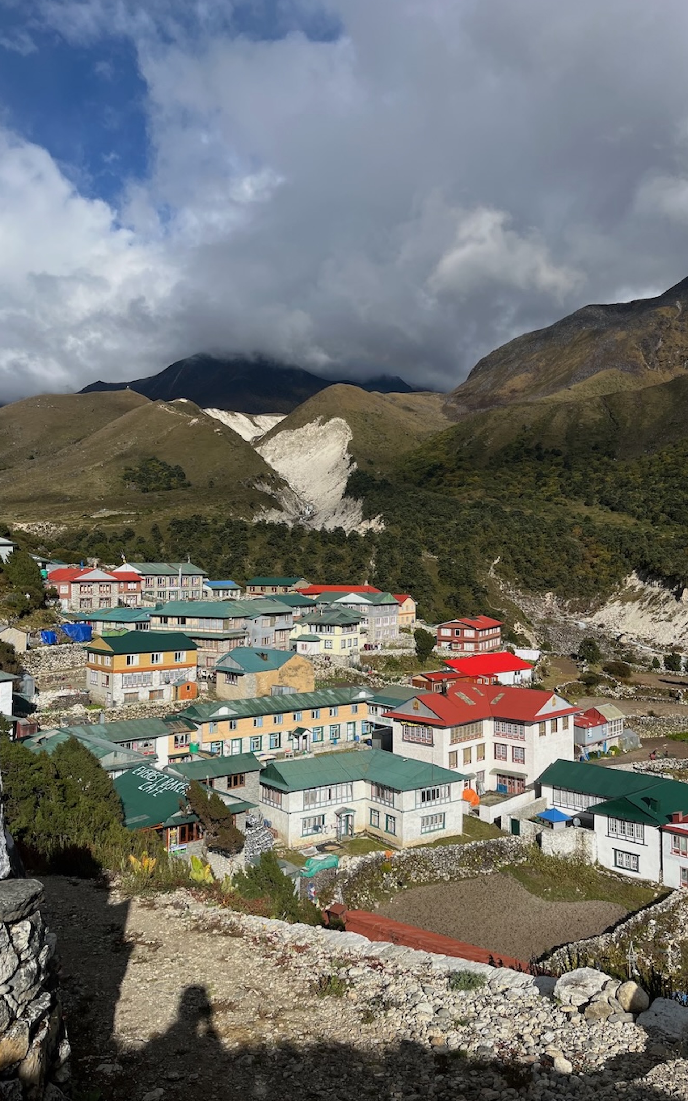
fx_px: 840
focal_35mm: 28
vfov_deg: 66.5
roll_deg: +0.3
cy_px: 548
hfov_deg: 44.5
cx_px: 334
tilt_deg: +2.1
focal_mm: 5.1
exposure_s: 1/5556
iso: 50
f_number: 1.6
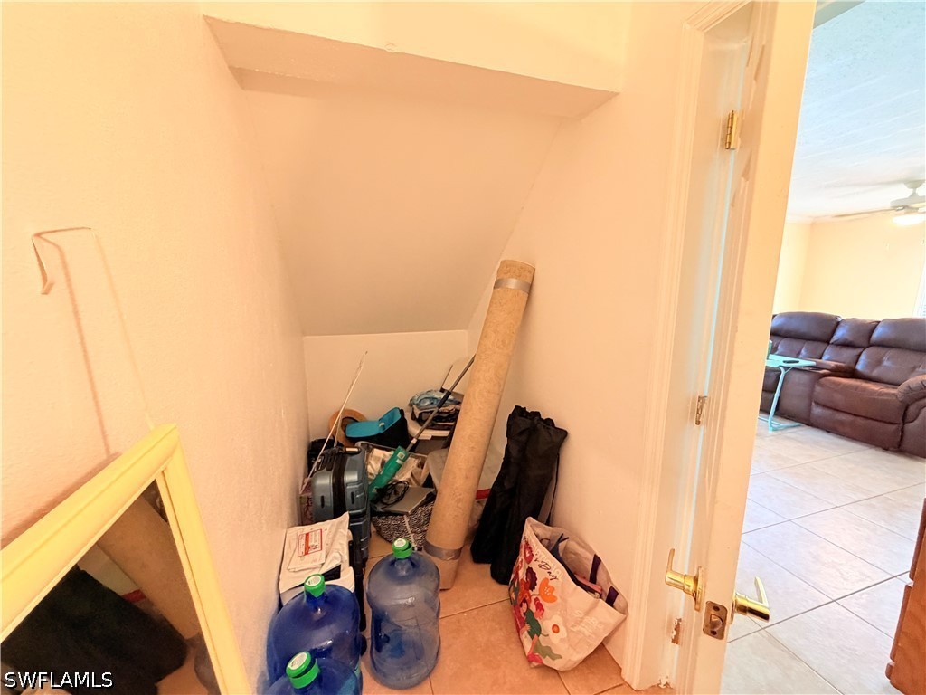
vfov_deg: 85.7
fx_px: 375
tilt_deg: -8.1
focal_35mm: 14
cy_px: 348
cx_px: 463
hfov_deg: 102.1
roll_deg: -0.6
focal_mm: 2.22
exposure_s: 1/60
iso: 400
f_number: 2.2
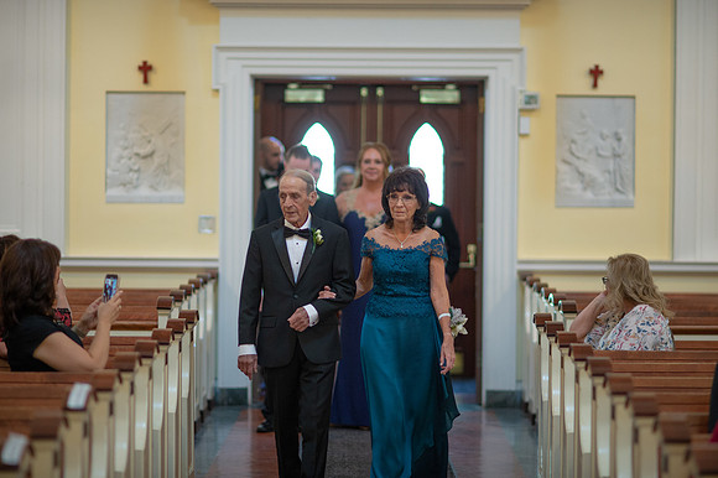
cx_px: 359
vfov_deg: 10.1
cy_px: 239
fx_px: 2691
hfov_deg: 15.2
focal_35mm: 135
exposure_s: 1/250
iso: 1600
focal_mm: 135
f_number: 2
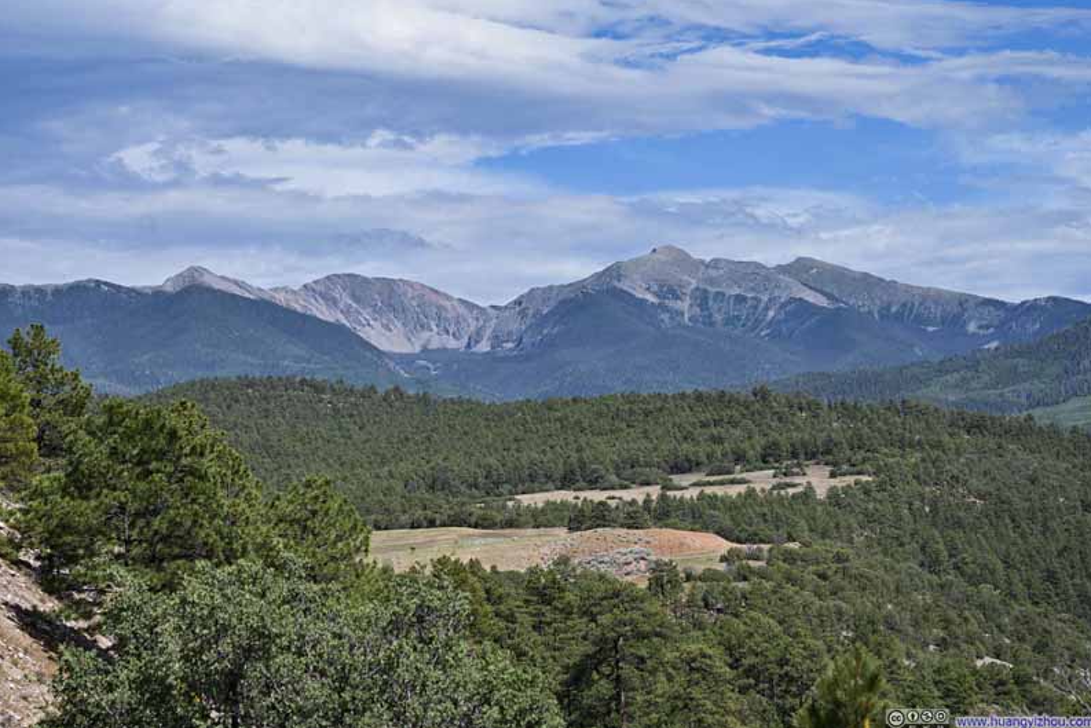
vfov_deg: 11.3
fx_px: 3667
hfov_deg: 16.9
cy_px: 364
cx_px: 548
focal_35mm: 121
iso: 64
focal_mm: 120
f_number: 6.3
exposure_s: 1/640
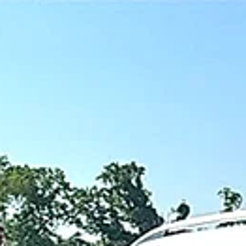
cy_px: 491
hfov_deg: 9.3
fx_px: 1439
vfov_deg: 9.2
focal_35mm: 179
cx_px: 456
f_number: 1.78
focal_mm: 6.86
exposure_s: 1/4808
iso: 80
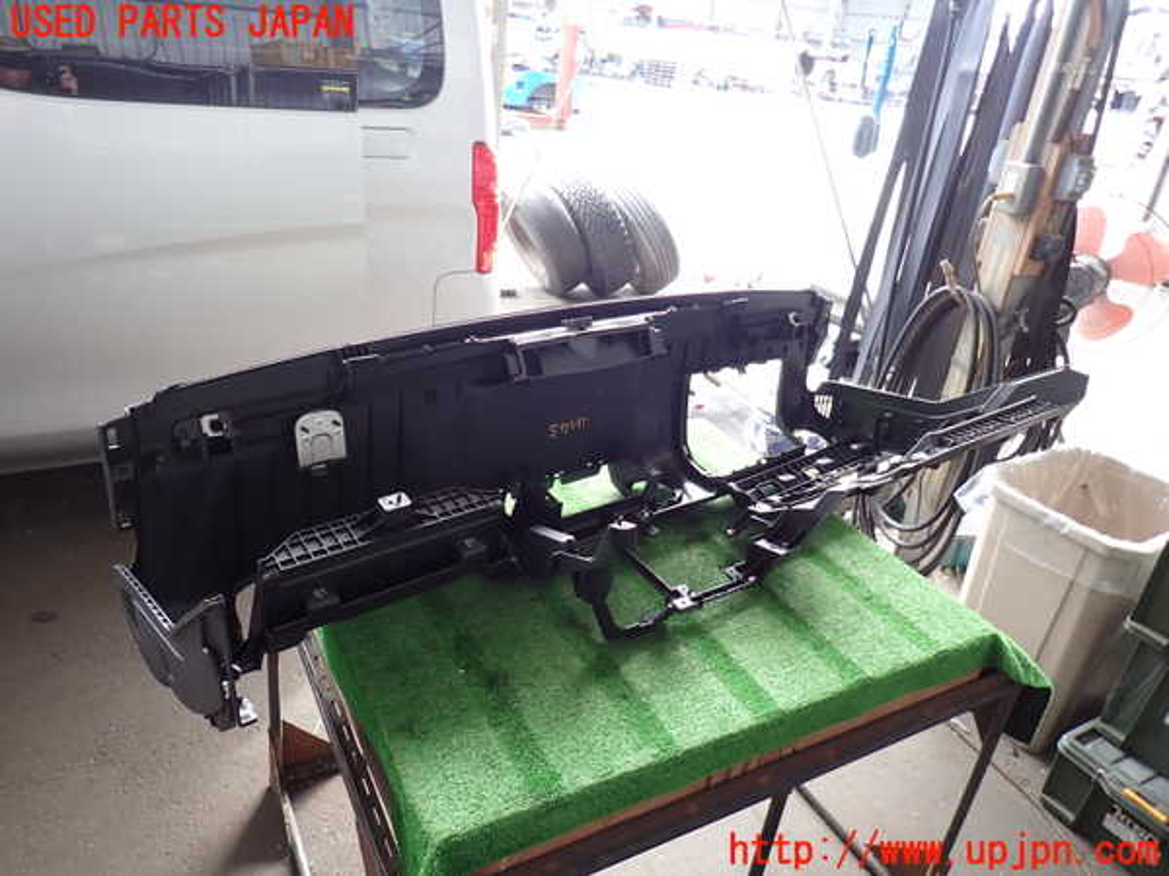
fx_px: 844
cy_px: 438
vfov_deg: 54.9
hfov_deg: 69.4
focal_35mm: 25
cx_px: 584
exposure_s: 1/60
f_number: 2
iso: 100
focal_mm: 4.5
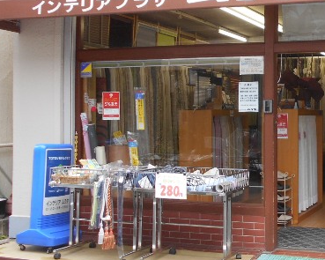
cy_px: 100
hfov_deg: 32.2
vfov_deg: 27.5
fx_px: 529
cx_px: 302
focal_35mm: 55
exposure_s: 1/60
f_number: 3.2
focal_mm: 4.6
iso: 80
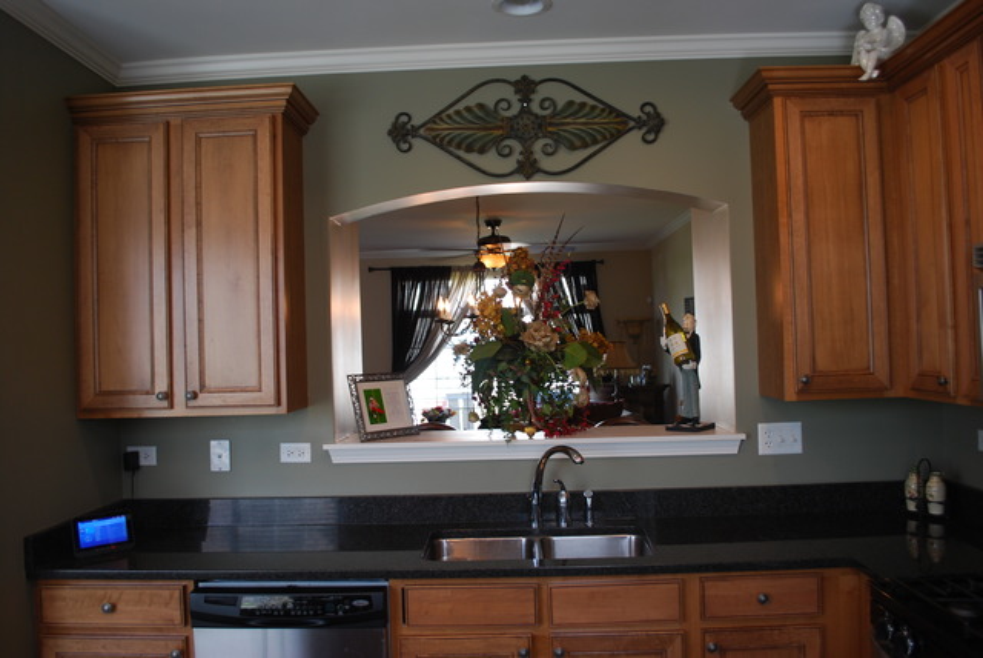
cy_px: 329
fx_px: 738
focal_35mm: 27
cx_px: 492
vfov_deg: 48.0
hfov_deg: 67.3
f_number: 3.8
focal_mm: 18
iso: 200
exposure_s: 1/50
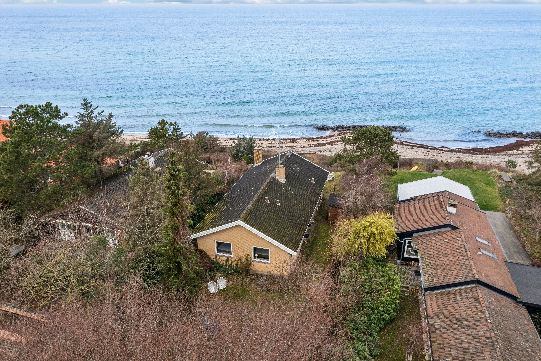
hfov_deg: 65.5
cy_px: 180
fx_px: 421
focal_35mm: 28
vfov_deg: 46.4
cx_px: 270
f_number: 4.5
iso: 100
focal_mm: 10.3
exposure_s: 1/120
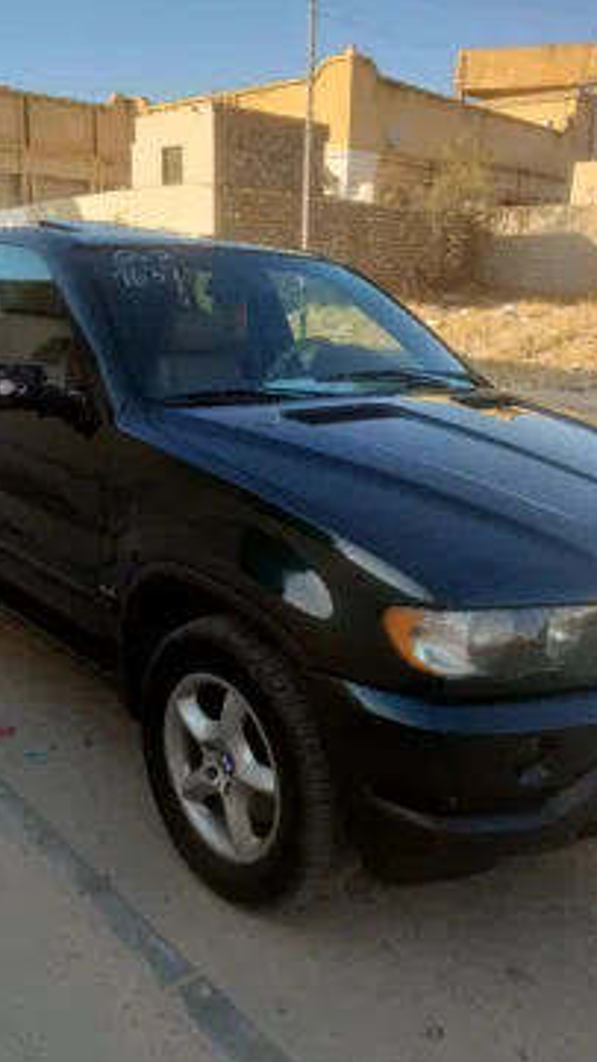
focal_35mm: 29
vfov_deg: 66.0
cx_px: 206
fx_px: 816
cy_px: 562
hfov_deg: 39.8
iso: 50
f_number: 1.6
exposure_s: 1/201
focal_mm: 4.09
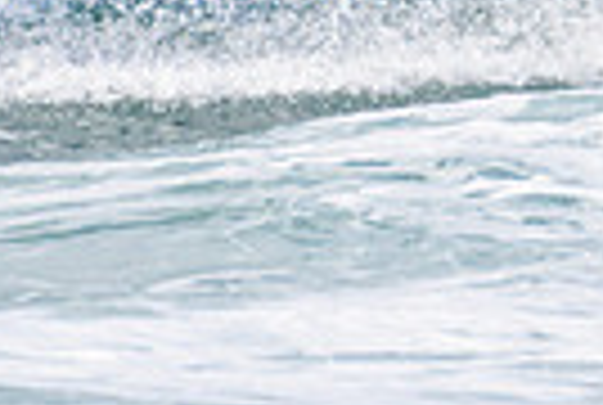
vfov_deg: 0.4
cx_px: 1026
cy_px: -452
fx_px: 54357
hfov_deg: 0.6
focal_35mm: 3238
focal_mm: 500
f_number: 5.6
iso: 400
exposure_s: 1/2000
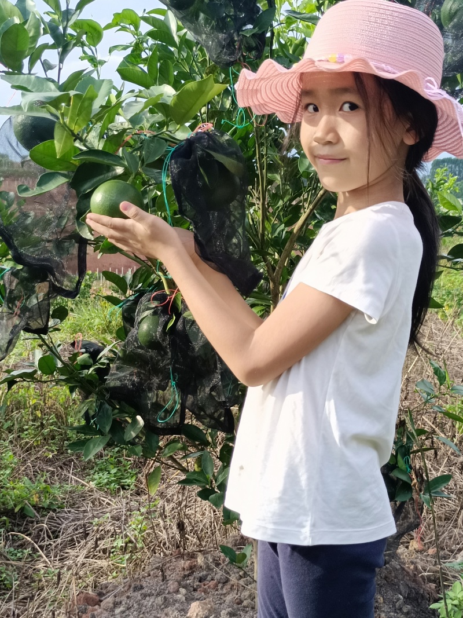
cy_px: 309
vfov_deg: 42.1
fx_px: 803
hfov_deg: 32.2
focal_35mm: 45
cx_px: 232
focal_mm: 4.71
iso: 100
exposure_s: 1/243
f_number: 1.79
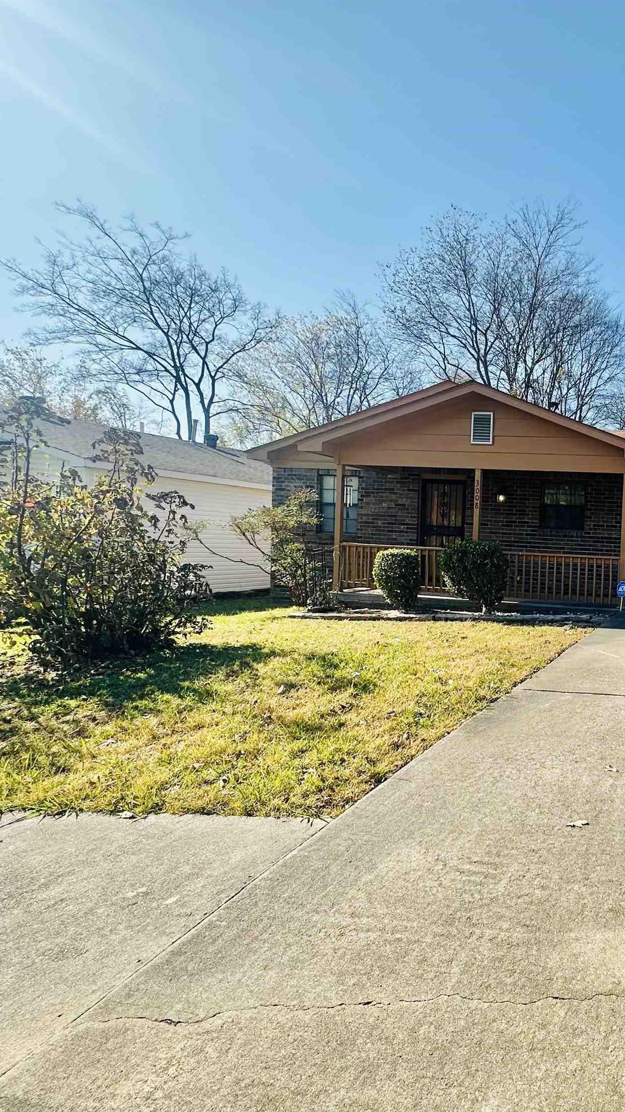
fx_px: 619
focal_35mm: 21
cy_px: 573
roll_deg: -2.7
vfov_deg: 83.8
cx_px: 640
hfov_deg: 44.6
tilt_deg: -2.5
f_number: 2.2
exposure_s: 1/955
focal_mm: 2.22
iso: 40
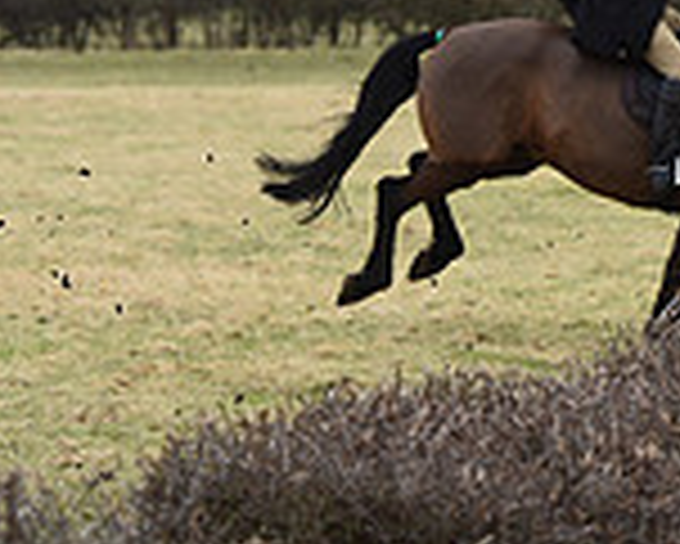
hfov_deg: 4.0
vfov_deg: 3.2
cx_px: 1180
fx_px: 9767
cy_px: 175
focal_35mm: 485
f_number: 5.6
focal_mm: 135
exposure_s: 1/1250
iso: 900
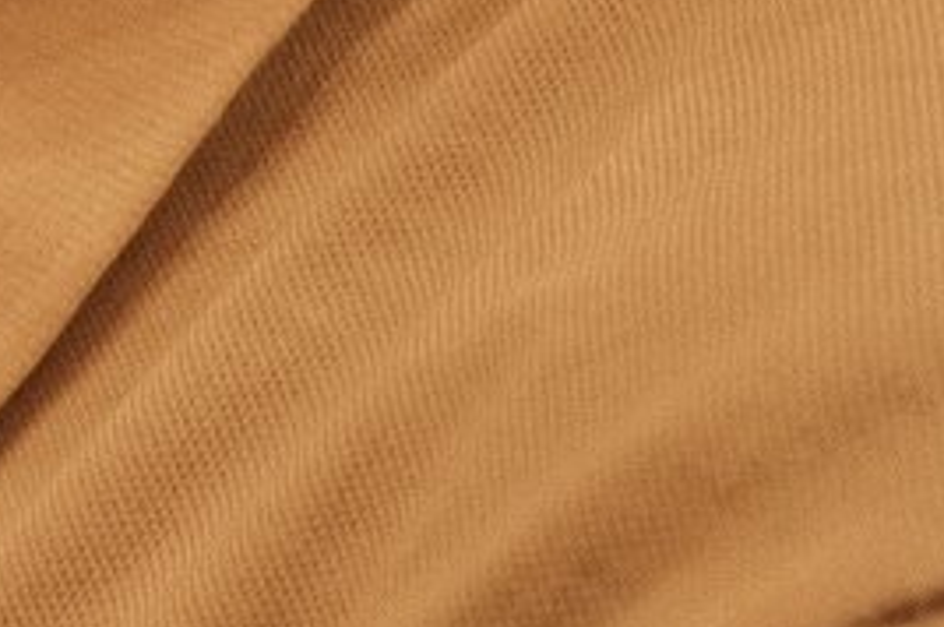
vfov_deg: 5.3
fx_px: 6574
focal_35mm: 251
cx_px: -1913
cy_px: -761
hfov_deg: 7.3
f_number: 2
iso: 250
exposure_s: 1/34
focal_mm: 23
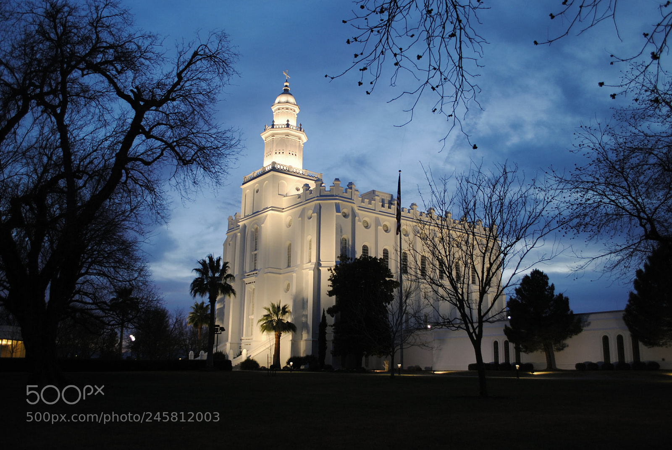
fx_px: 617
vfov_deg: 40.1
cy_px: 225
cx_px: 336
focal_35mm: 33
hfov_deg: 57.2
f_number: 3.8
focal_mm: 22
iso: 100
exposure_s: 1/2.5
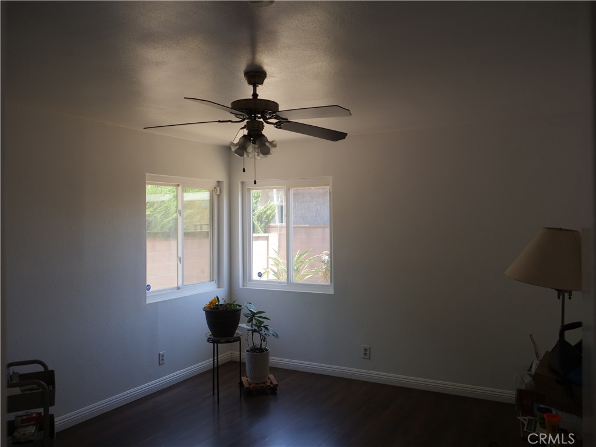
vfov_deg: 46.8
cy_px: 224
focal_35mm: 30
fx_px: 517
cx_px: 298
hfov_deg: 60.0
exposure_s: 1/125
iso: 200
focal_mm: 15
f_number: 3
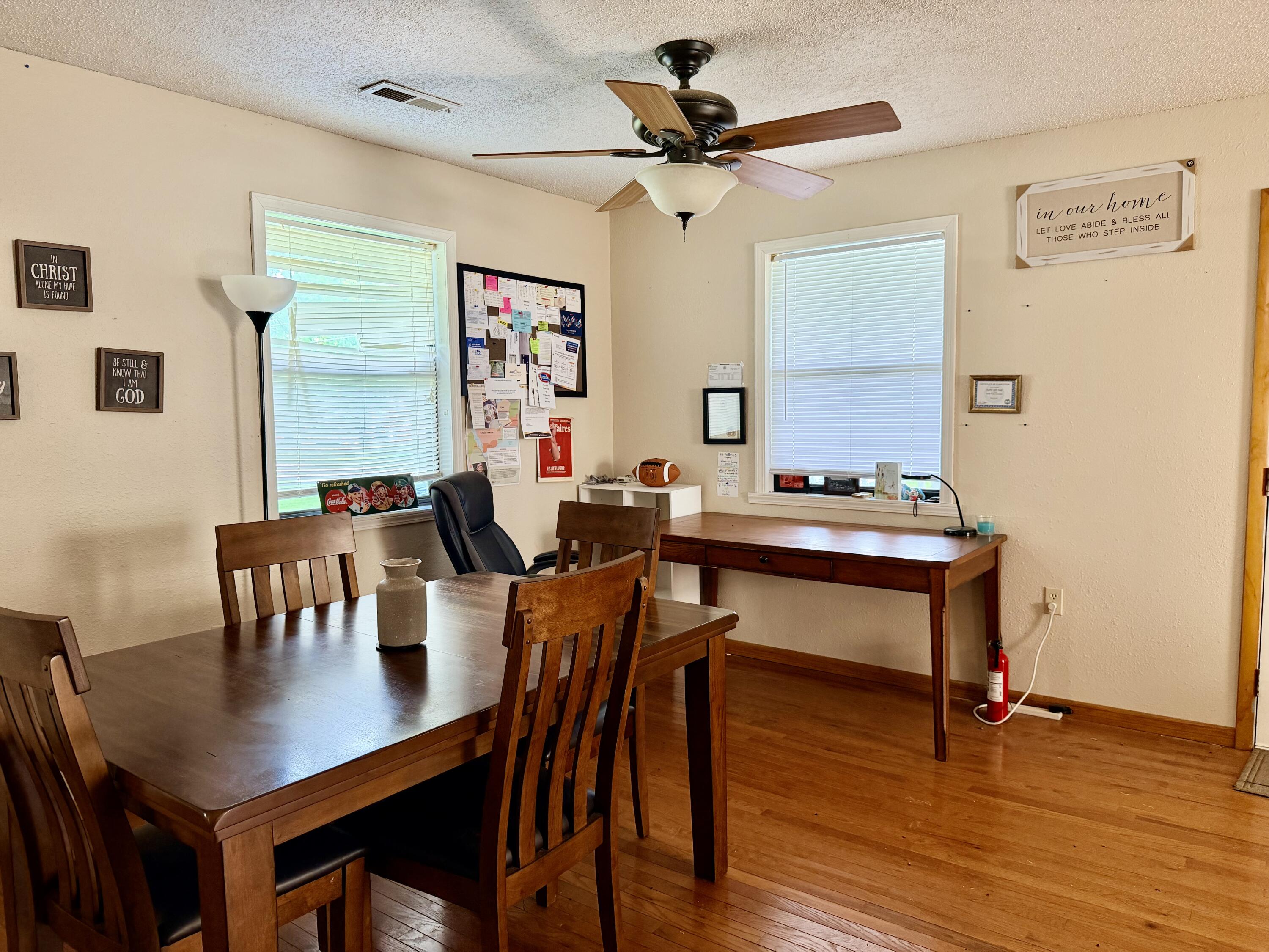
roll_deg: +0.8
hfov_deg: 71.6
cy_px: 476
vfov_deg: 56.8
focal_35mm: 24
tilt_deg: -4.6
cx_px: 634
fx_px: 880
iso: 250
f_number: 1.78
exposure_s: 1/60
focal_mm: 6.76
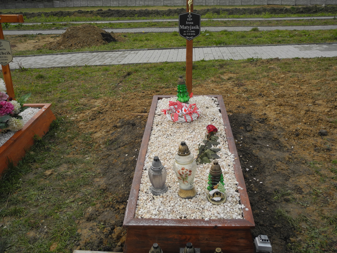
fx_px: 341
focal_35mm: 35
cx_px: 168
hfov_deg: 52.6
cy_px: 126
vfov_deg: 40.7
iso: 100
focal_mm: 7.4
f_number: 3.2
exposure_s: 1/500
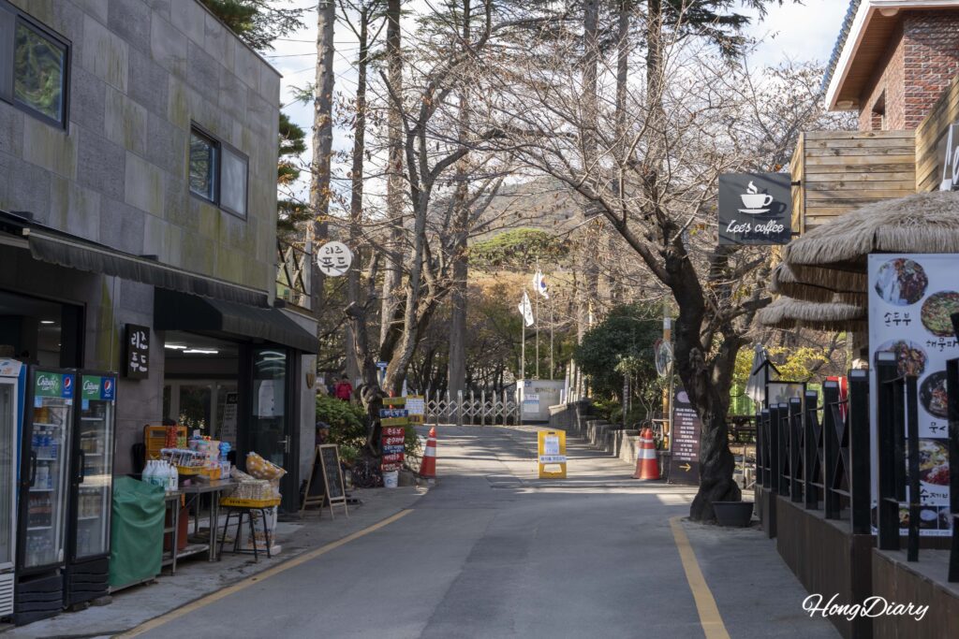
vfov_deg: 25.5
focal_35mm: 53
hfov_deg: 37.5
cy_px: 320
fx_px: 1412
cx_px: 480
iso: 100
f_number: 6.3
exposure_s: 1/80
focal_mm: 53
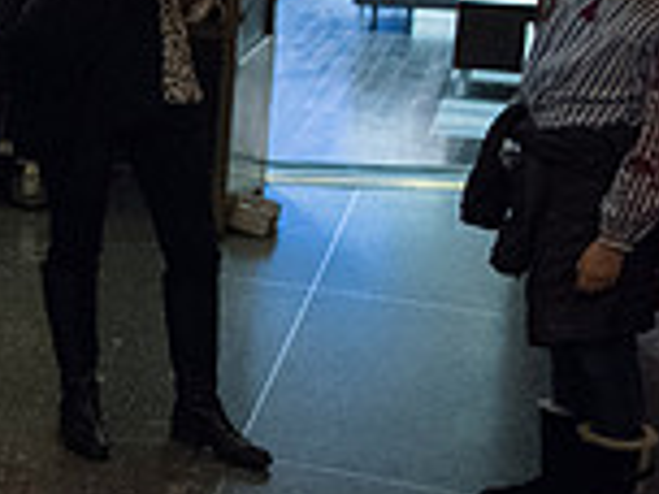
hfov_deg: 17.7
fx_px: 1675
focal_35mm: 88
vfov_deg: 16.6
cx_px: -546
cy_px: 76
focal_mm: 24
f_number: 2.8
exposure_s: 1/320
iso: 10000
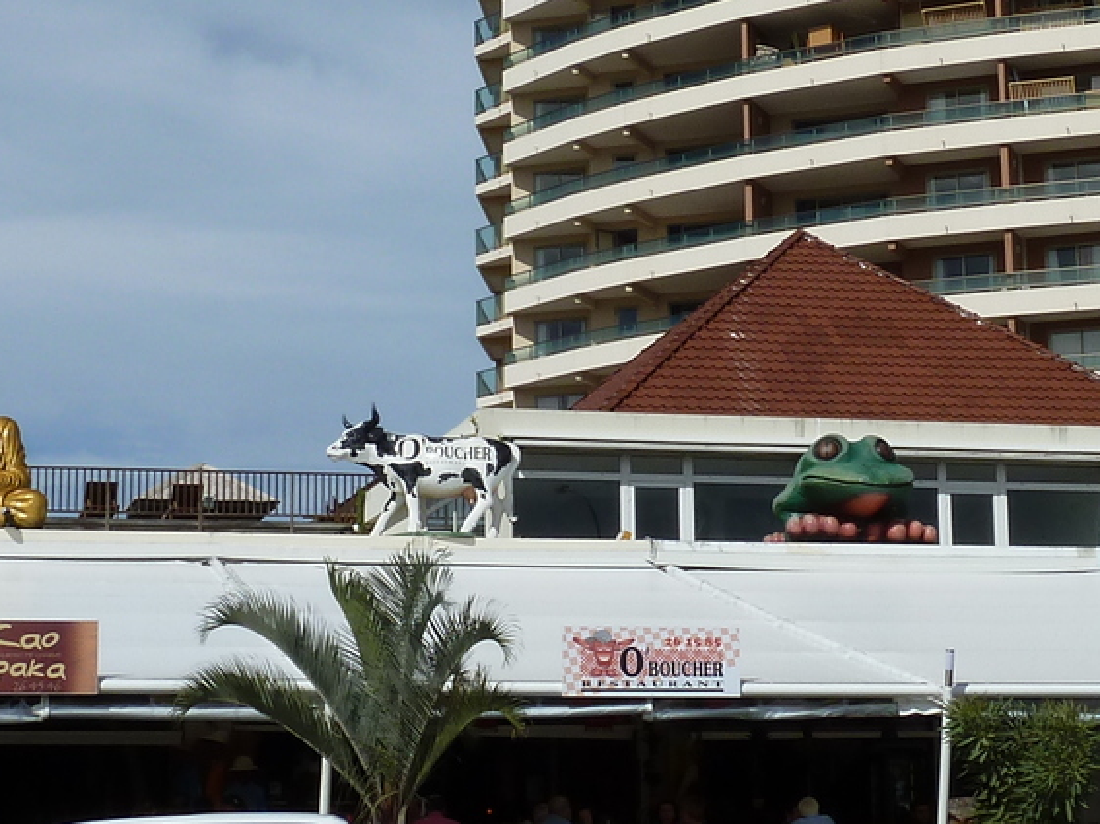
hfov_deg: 23.8
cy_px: 383
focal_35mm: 82
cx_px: 531
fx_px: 2605
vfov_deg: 18.0
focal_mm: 4.7
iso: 80
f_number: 5.6
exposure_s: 1/800
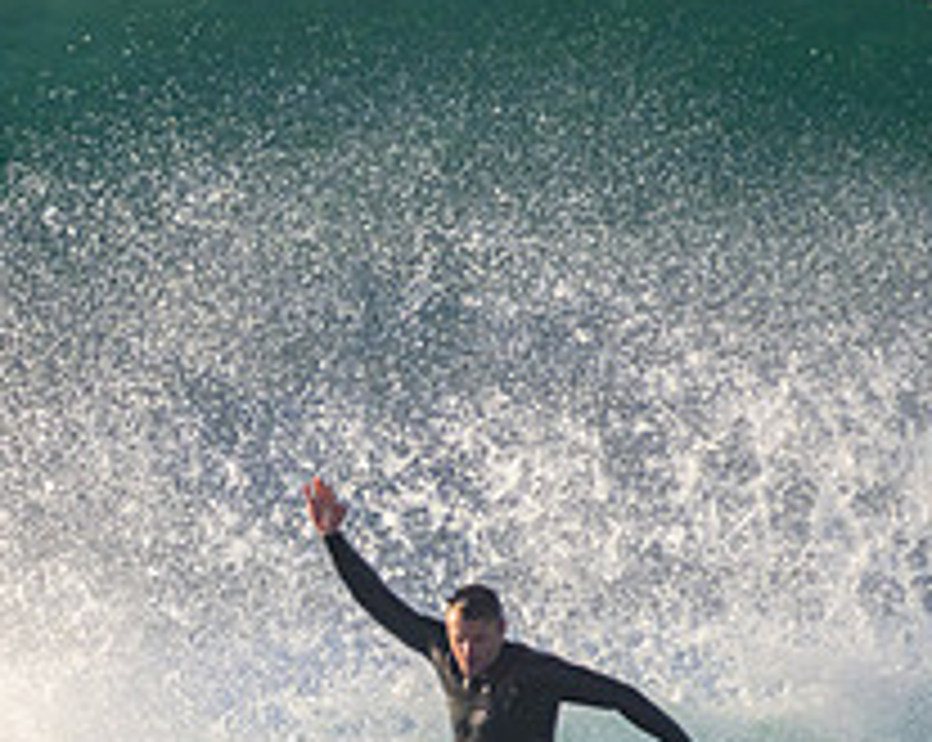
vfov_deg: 0.7
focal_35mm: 2109
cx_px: 41
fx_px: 58092
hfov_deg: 0.9
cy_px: 807
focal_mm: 800
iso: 1400
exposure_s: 1/1600
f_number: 11
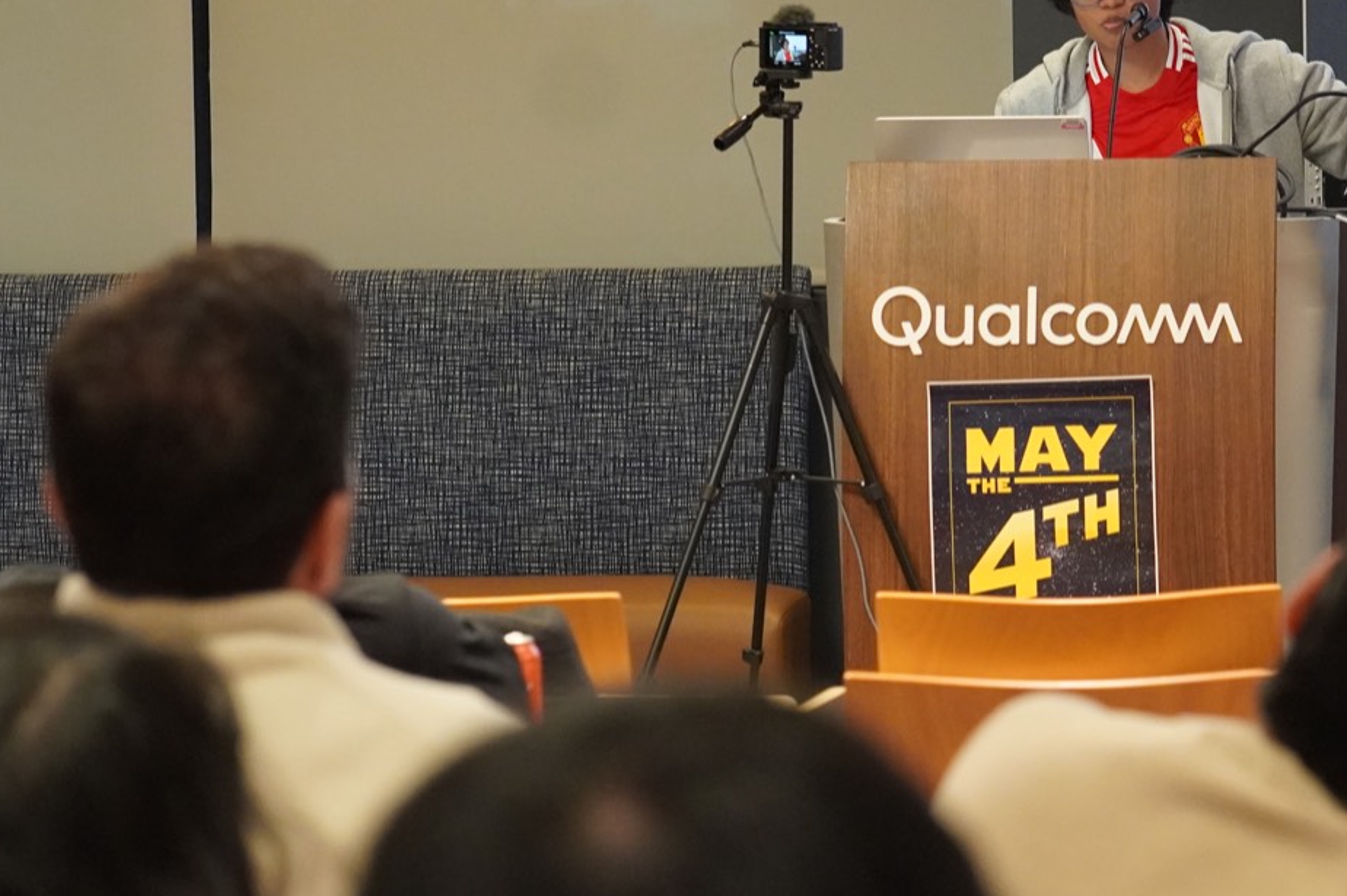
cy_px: 421
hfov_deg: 10.5
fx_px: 7287
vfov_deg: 7.0
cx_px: 1036
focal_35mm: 195
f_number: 4
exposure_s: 1/160
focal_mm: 75
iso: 3200
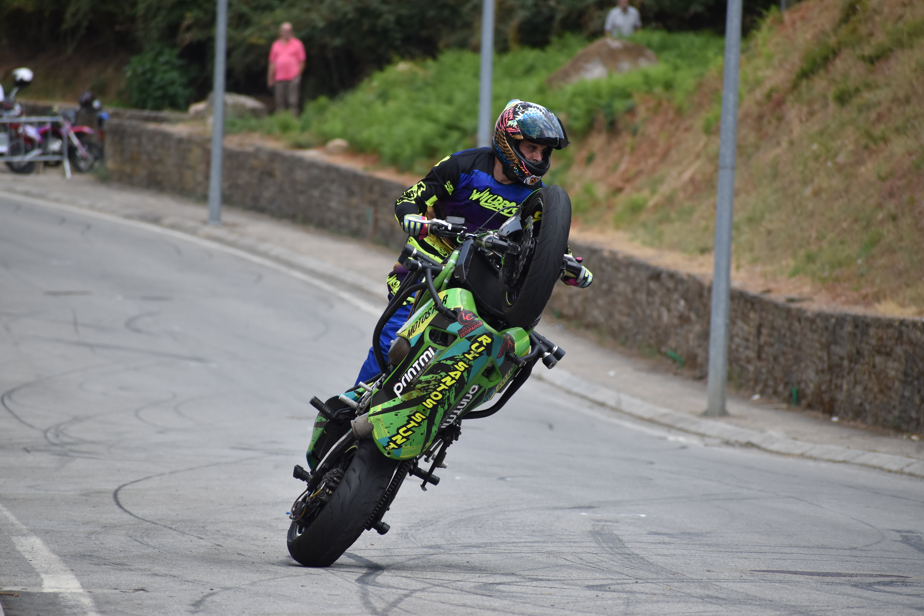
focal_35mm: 360
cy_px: 308
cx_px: 462
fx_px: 9239
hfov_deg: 5.7
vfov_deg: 3.8
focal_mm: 240
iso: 560
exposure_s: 1/1000
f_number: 6
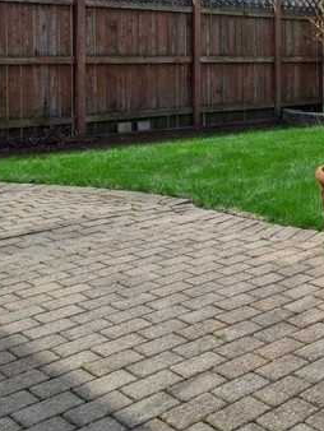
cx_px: 420
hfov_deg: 26.7
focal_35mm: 46
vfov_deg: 39.2
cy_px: 70
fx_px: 573
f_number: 8
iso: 200
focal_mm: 12
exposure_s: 1/500
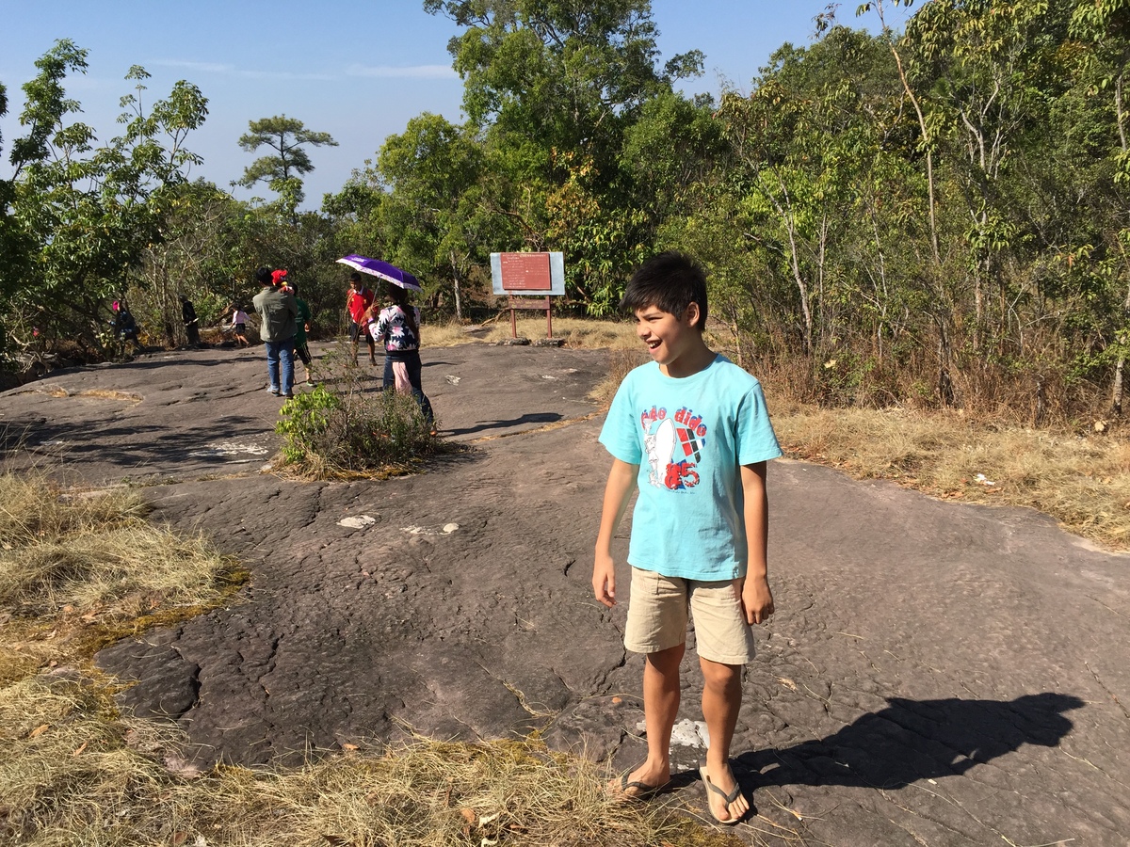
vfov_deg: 48.2
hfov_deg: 61.7
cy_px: 424
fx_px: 947
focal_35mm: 29
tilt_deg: -15.4
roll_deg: +0.4
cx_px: 565
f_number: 2.2
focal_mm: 4.15
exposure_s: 1/1980
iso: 32
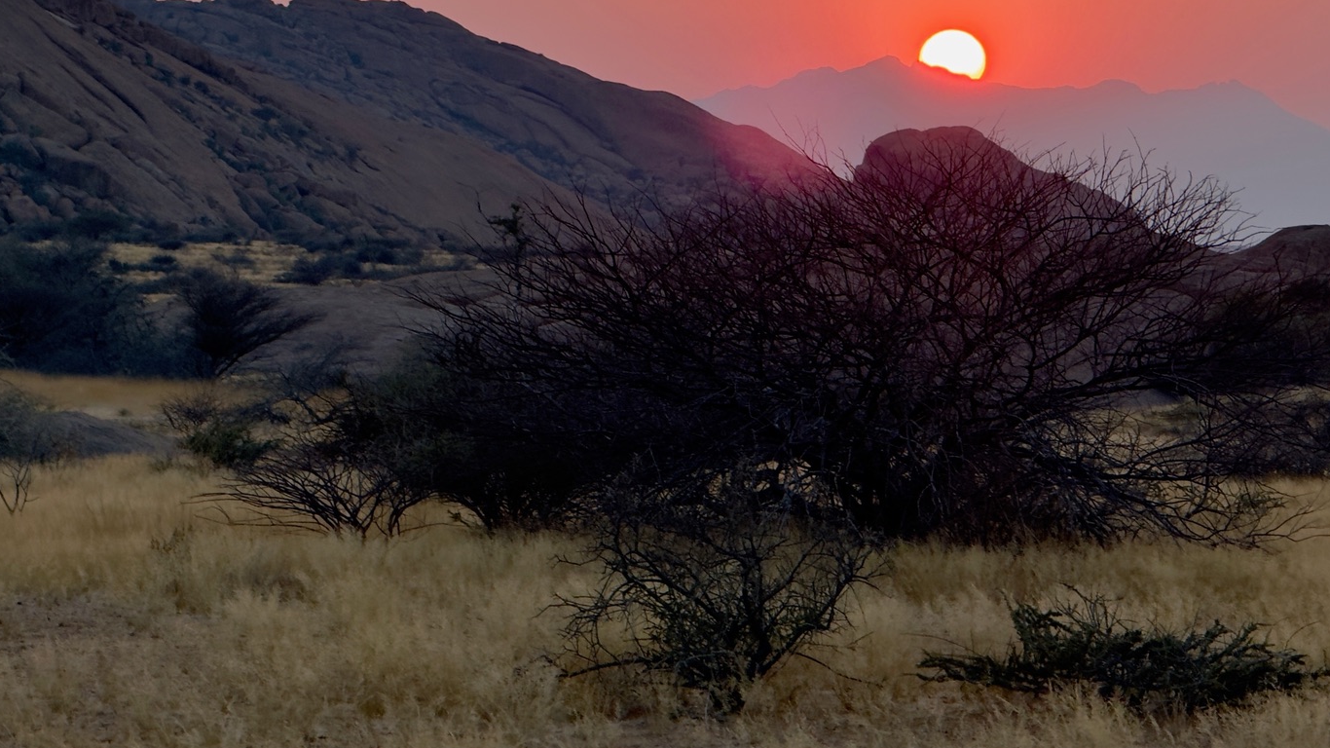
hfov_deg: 11.0
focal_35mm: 196
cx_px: 876
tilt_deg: +1.2
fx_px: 6911
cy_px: 61
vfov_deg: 6.2
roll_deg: +0.2
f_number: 2.8
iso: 50
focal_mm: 15.66
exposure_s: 1/402
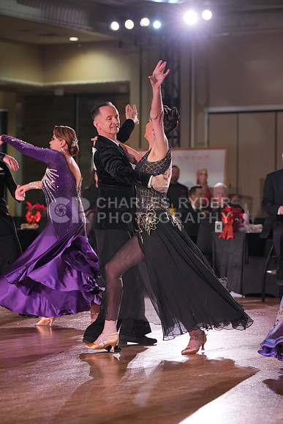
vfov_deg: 17.3
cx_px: 142
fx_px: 1390
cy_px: 212
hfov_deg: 11.6
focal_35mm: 118
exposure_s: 1/500
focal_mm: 118
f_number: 4
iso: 1600
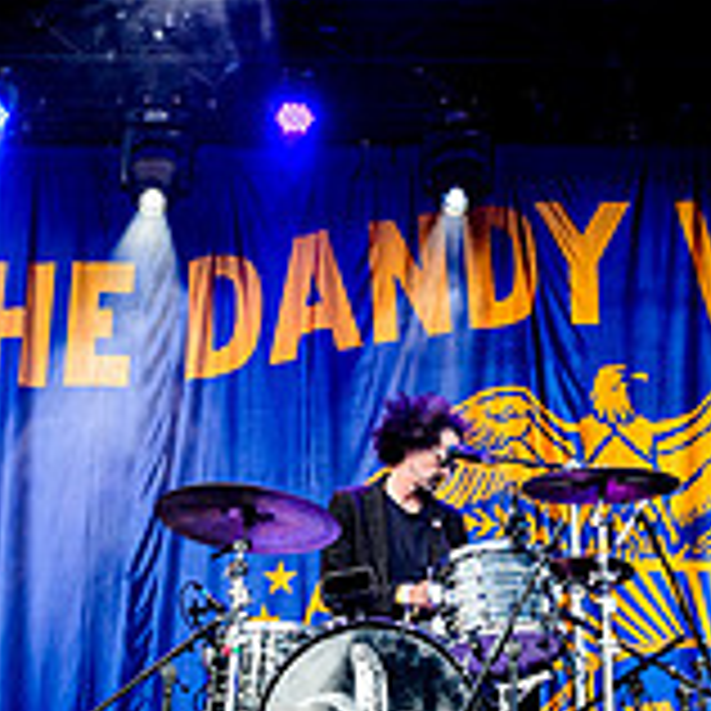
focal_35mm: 78
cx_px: 468
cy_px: 108
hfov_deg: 22.1
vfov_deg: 21.8
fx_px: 1813
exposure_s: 1/160
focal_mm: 24
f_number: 4.5
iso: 400
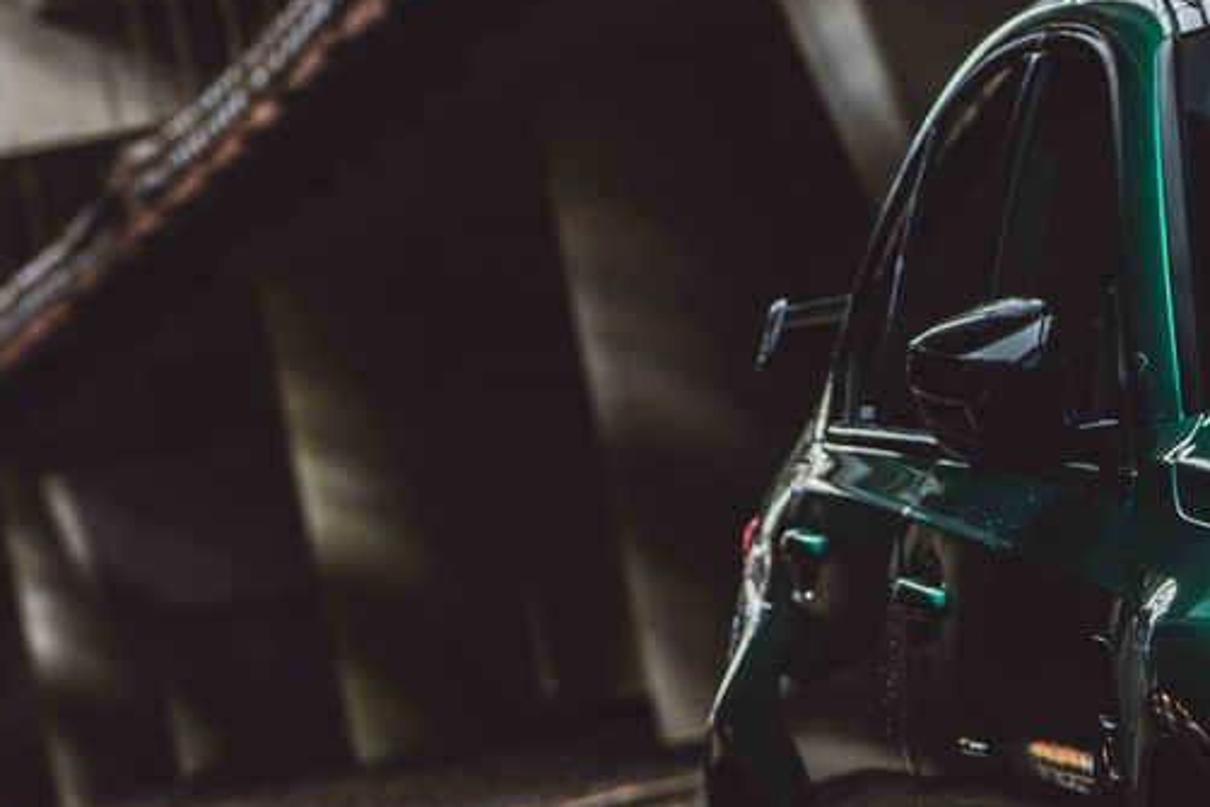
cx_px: 1755
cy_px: 500
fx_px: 13380
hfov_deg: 5.1
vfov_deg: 3.5
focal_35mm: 398
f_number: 4
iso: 400
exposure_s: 1/50
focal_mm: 78
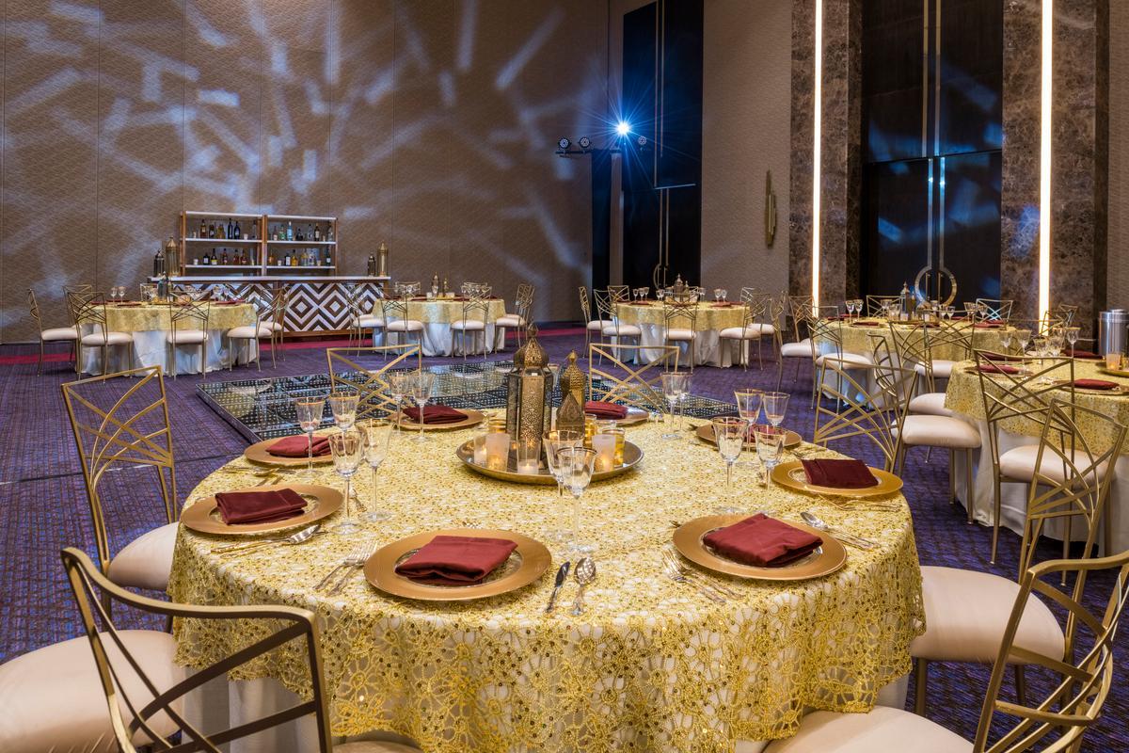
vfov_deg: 53.1
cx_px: 564
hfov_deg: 73.7
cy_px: 376
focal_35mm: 24
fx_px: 753
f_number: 11
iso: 400
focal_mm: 24
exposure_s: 1/6
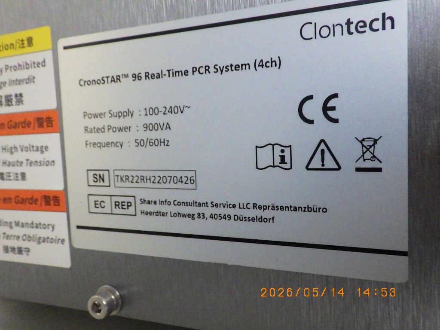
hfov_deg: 54.0
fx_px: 432
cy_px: 165
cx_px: 220
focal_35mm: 34
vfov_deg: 41.8
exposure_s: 1/50
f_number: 3.8
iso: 1000
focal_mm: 6.1
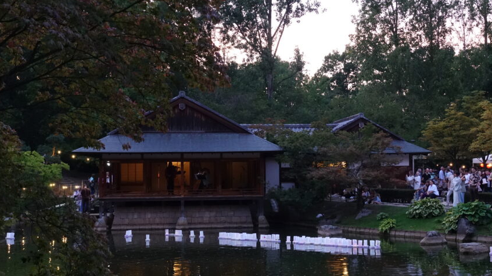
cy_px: 131
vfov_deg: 21.1
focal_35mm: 57
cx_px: 275
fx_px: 743
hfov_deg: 36.6
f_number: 4.5
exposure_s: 1/50
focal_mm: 16.62
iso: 1250
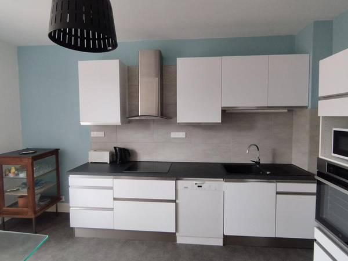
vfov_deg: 78.1
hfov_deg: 94.5
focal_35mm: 16
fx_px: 161
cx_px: 174
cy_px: 130
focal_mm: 1.65
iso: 100
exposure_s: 1/33.3
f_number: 2.2
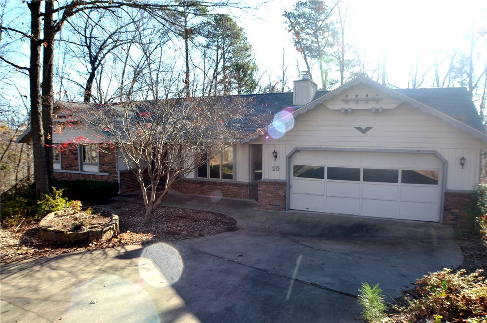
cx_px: 244
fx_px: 445
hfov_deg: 57.3
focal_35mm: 33
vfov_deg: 39.8
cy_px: 162
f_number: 6.7
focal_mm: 22
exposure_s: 1/180
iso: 200
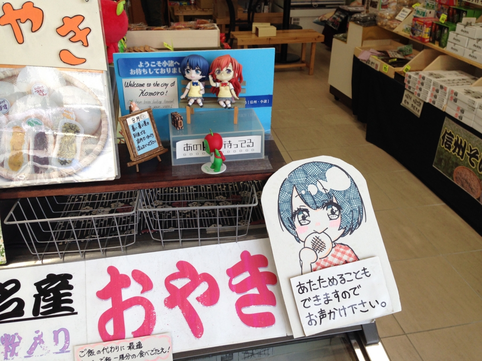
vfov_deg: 42.9
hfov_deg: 55.4
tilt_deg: -29.8
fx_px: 459
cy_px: 180
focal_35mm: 33
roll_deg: +0.5
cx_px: 241
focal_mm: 4.12
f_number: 2.4
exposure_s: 1/120
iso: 50
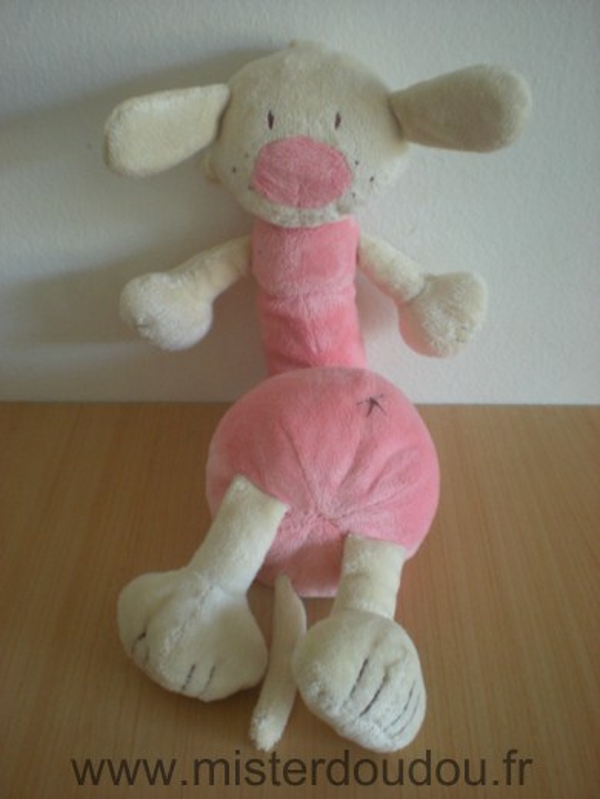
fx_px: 878
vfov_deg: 49.0
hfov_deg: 37.7
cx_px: 300
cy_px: 400
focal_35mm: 38
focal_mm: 6.3
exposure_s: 1/15
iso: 200
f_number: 3.1
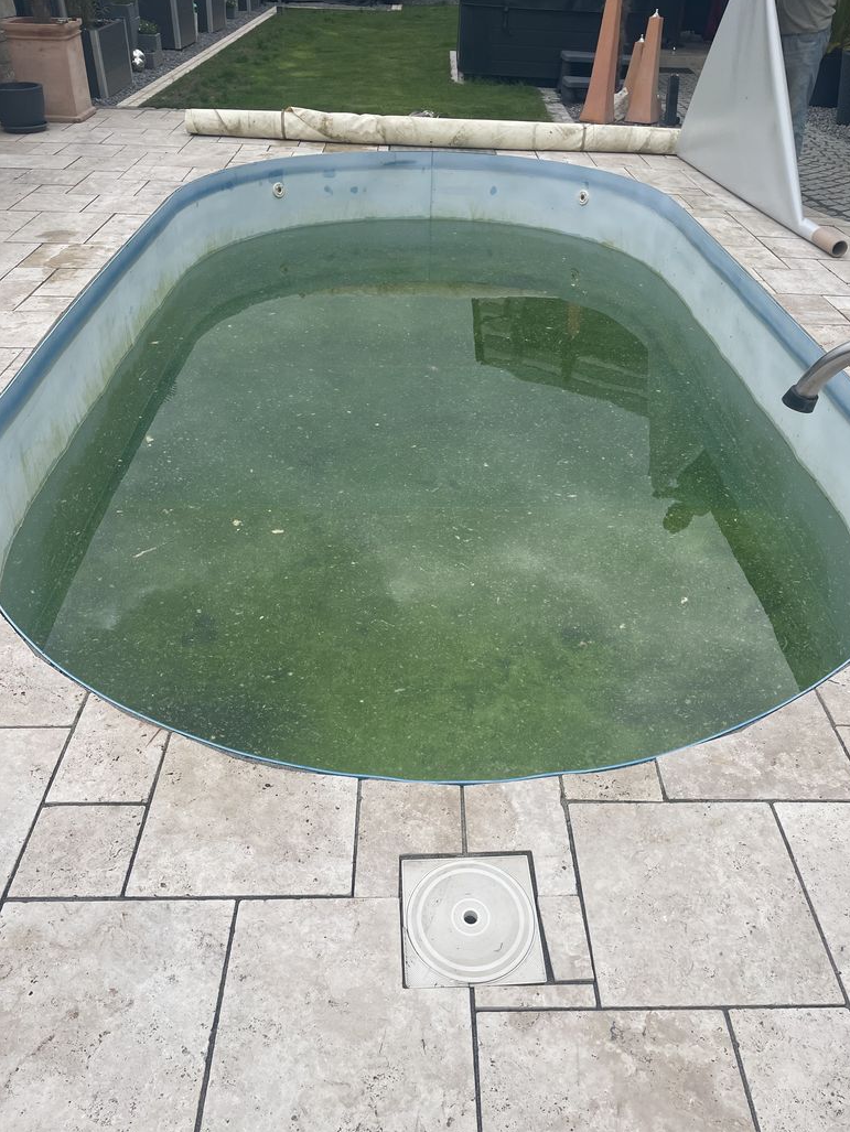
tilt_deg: -35.4
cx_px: 439
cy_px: 577
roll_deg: -2.1
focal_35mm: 27
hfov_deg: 51.4
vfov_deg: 65.3
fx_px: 883
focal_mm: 4.2
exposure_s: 1/1401
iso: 32
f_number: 1.6
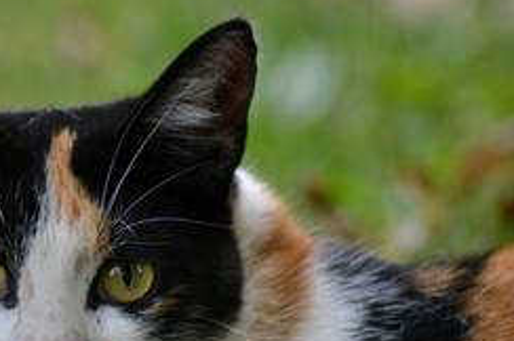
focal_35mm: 569
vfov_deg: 2.4
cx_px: 65
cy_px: 317
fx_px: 8114
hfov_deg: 3.6
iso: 800
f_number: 4.5
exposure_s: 1/500
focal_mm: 185
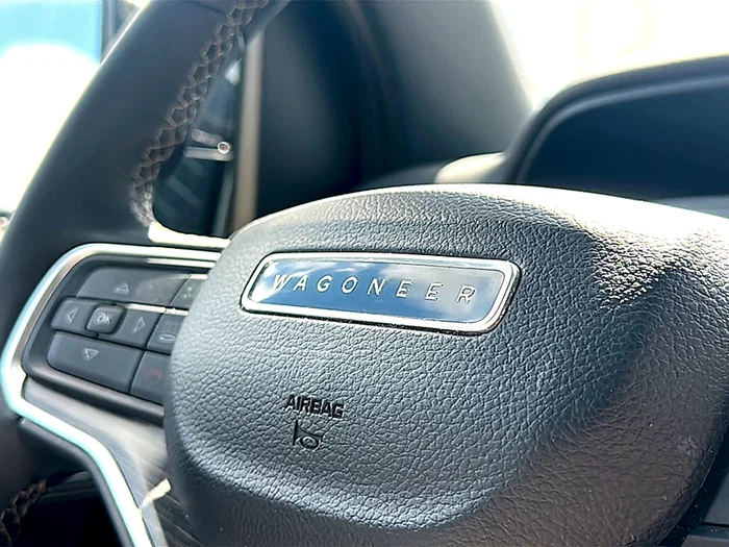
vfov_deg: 37.7
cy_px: 274
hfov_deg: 49.0
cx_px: 364
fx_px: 800
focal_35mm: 38
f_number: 1.78
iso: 100
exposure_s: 1/499
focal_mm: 6.86
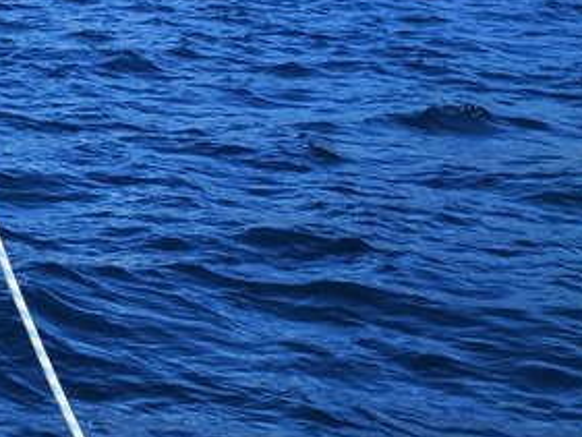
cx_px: -508
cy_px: -94
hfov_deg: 17.1
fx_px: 1531
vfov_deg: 15.6
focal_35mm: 91
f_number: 1.88
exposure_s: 1/2932
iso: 50
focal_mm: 5.59
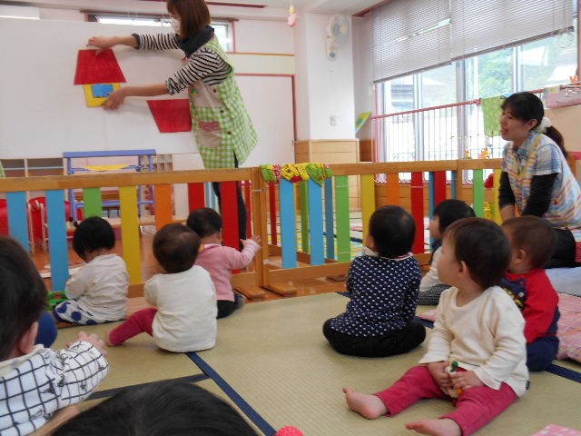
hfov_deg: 45.8
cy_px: 218
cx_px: 290
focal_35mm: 41
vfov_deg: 35.1
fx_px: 688
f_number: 3.9
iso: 80
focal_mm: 7.2
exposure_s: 1/30
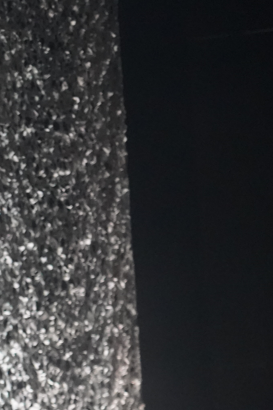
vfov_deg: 6.6
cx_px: -240
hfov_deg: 4.4
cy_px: 390
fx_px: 3539
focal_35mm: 311
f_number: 4
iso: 10000
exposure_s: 1/160
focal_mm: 105
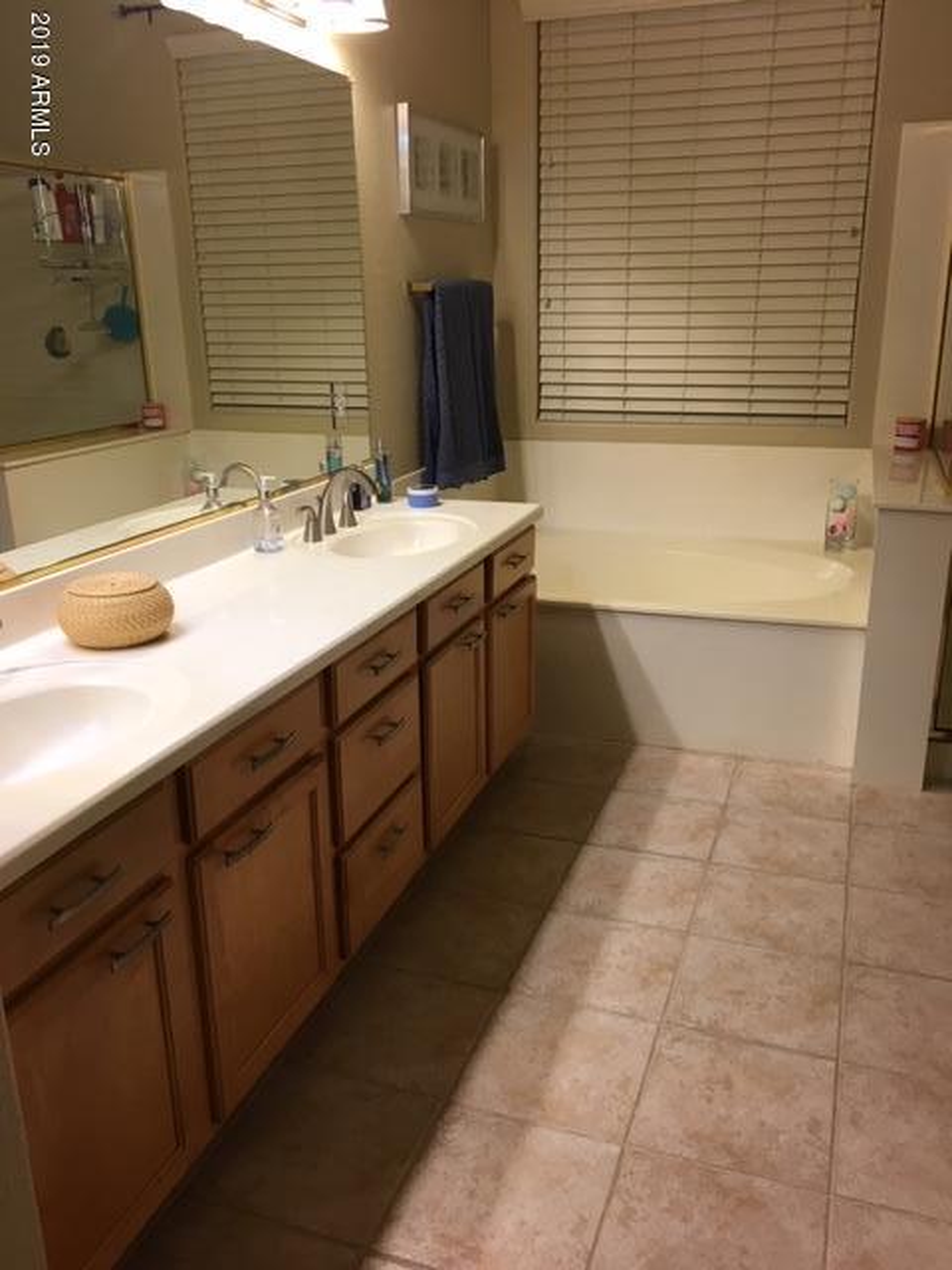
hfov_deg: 48.2
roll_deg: +1.6
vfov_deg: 61.7
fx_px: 1063
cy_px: 635
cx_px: 476
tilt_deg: -17.9
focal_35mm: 29
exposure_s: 1/30
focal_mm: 4.15
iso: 32
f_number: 2.2
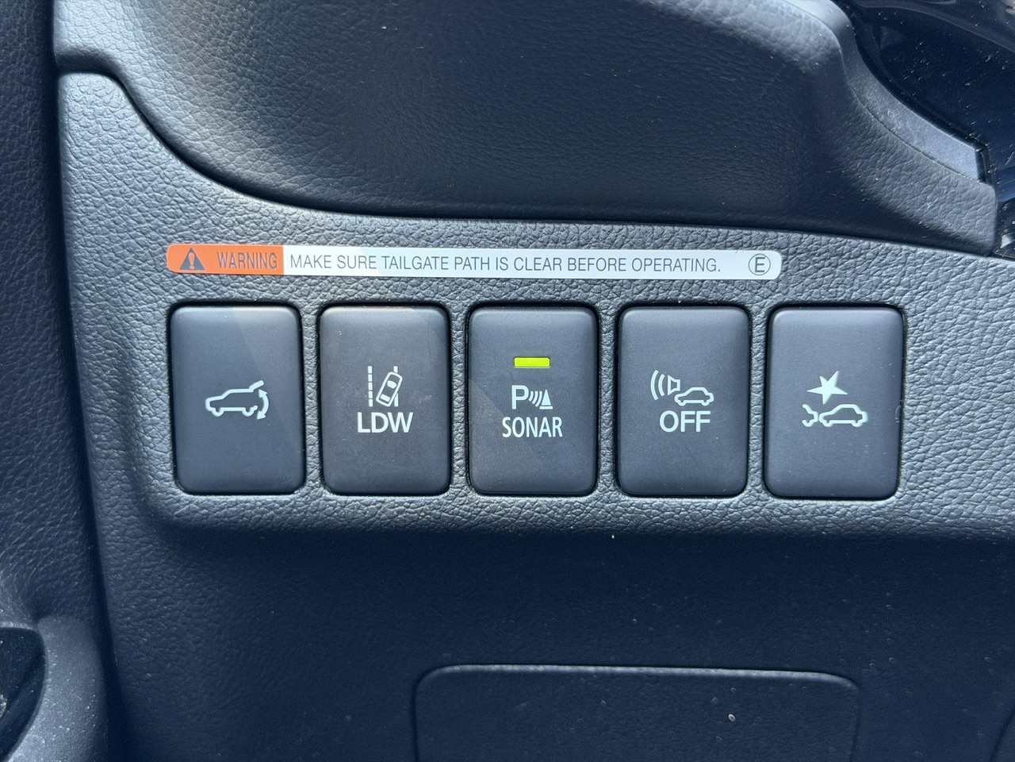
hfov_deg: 39.7
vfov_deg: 30.3
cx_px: 508
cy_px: 381
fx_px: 1407
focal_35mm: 48
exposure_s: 1/40
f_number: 1.78
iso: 320
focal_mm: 6.76
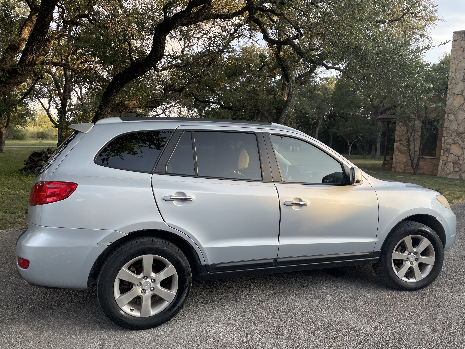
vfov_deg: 53.1
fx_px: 349
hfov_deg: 67.3
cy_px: 174
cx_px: 232
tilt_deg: -2.8
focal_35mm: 26
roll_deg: -0.9
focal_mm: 4.2
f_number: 1.6
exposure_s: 1/678
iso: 32
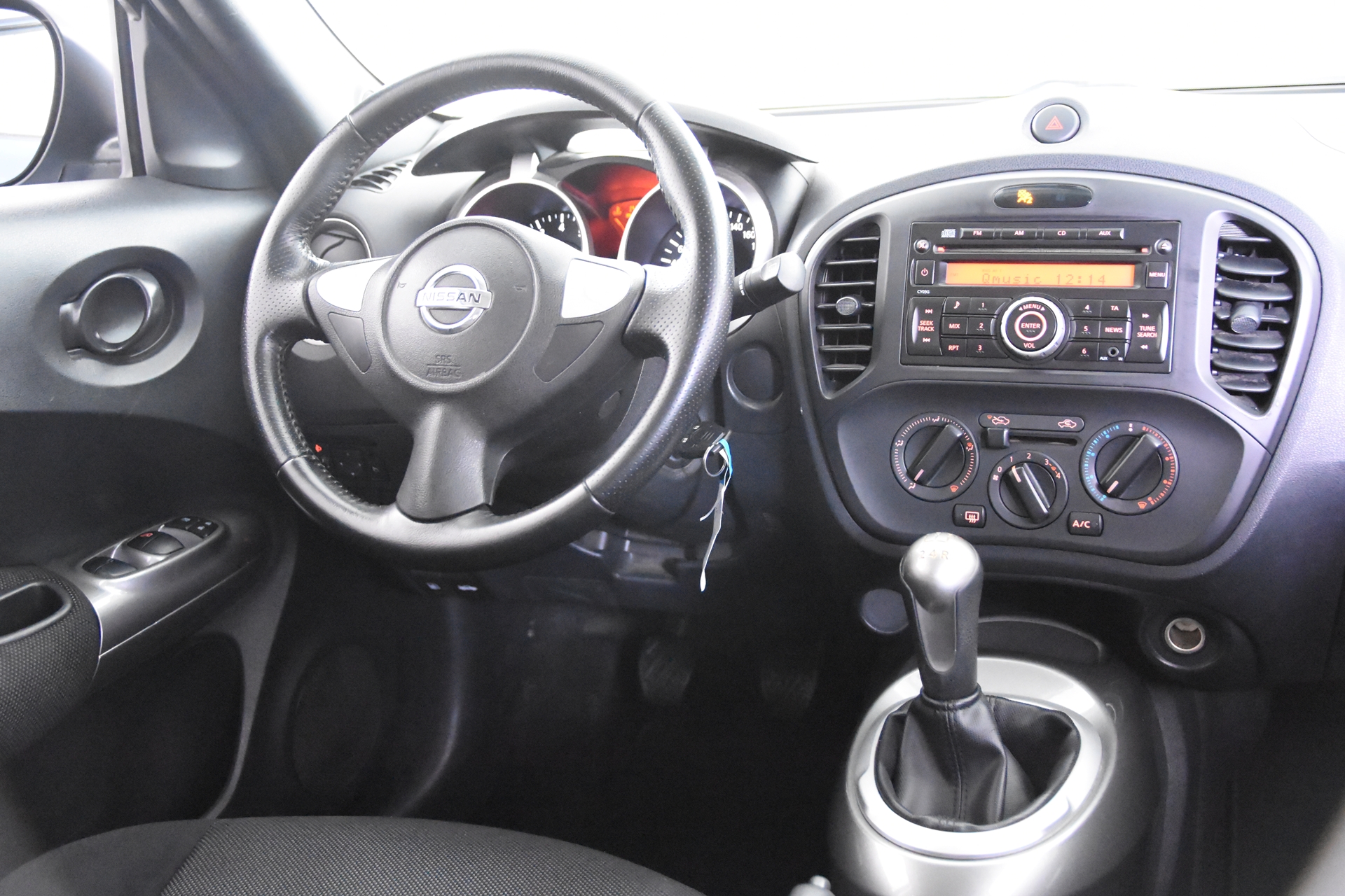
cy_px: 448
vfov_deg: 34.2
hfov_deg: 49.6
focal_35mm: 39
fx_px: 1457
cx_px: 672
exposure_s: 1/40
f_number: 3.2
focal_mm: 26
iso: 12800
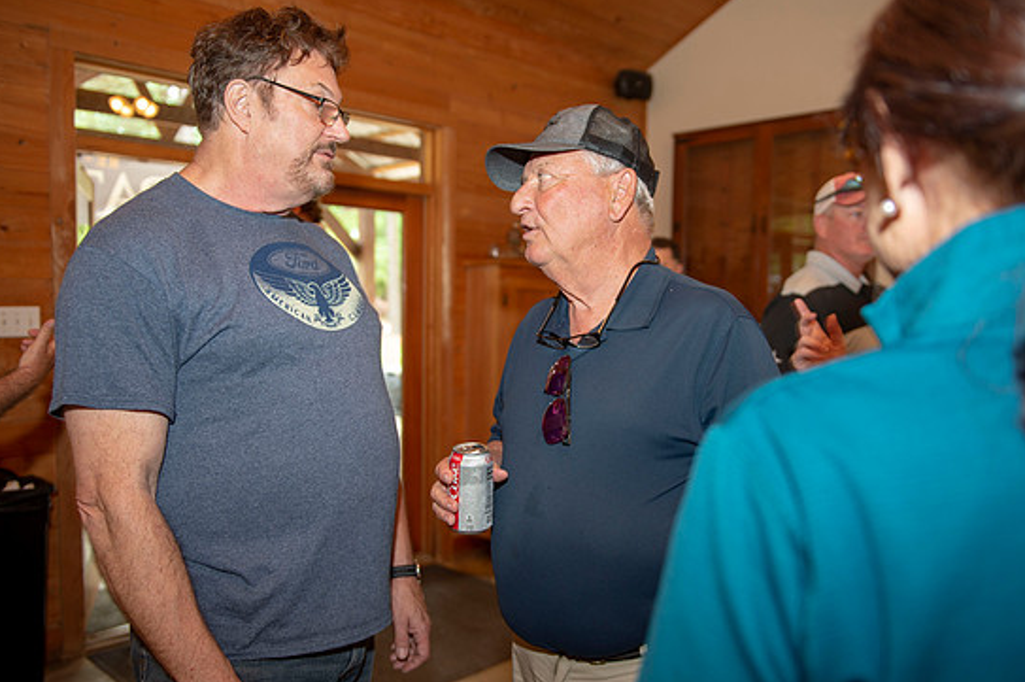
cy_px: 355
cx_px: 536
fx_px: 882
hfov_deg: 60.3
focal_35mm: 31
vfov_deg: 42.2
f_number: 3.2
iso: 250
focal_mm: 29
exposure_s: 1/60
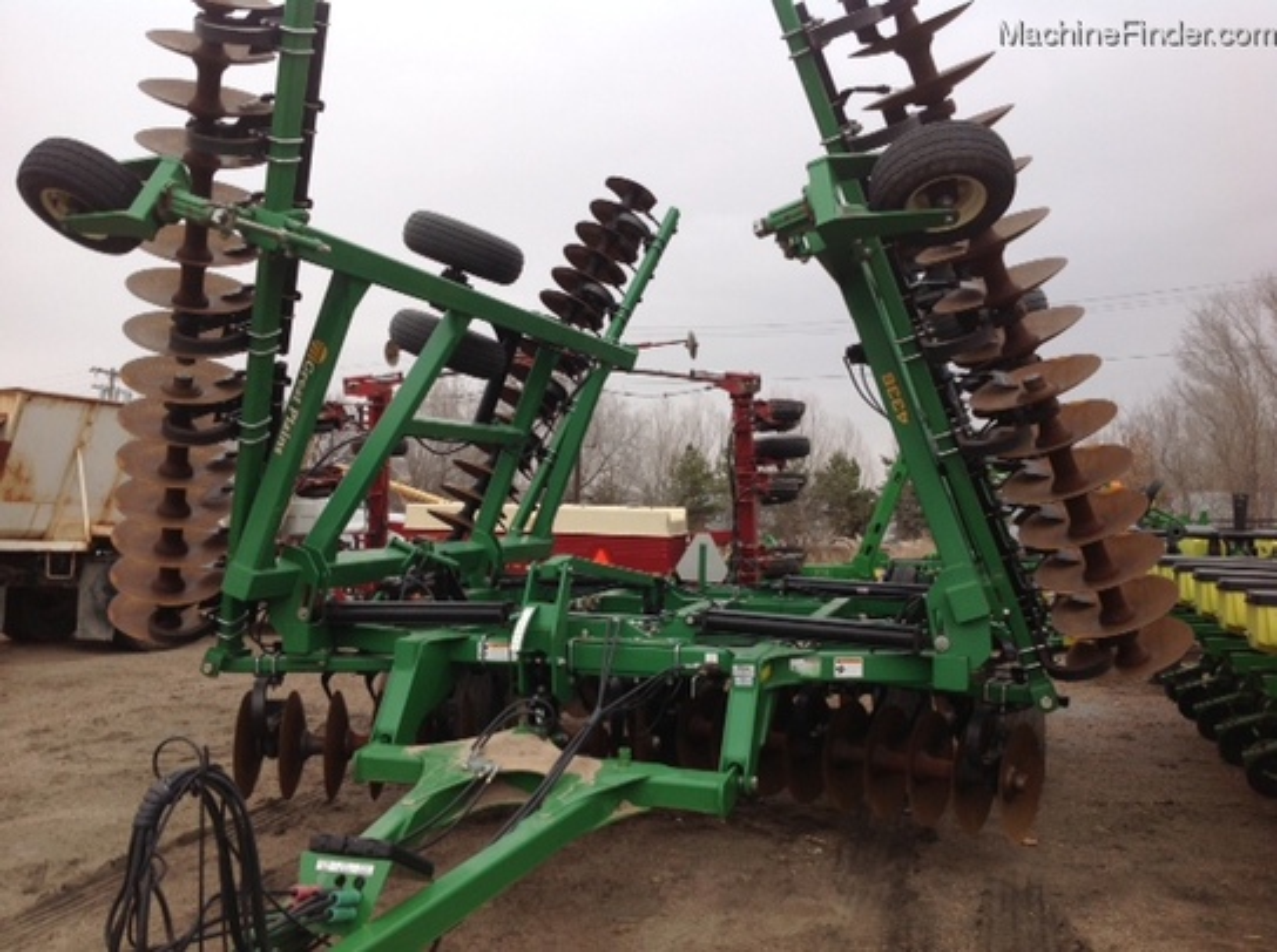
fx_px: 1289
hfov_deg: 52.7
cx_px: 638
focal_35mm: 35
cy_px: 476
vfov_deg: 40.6
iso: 50
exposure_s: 1/719
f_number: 2.4
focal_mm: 4.28
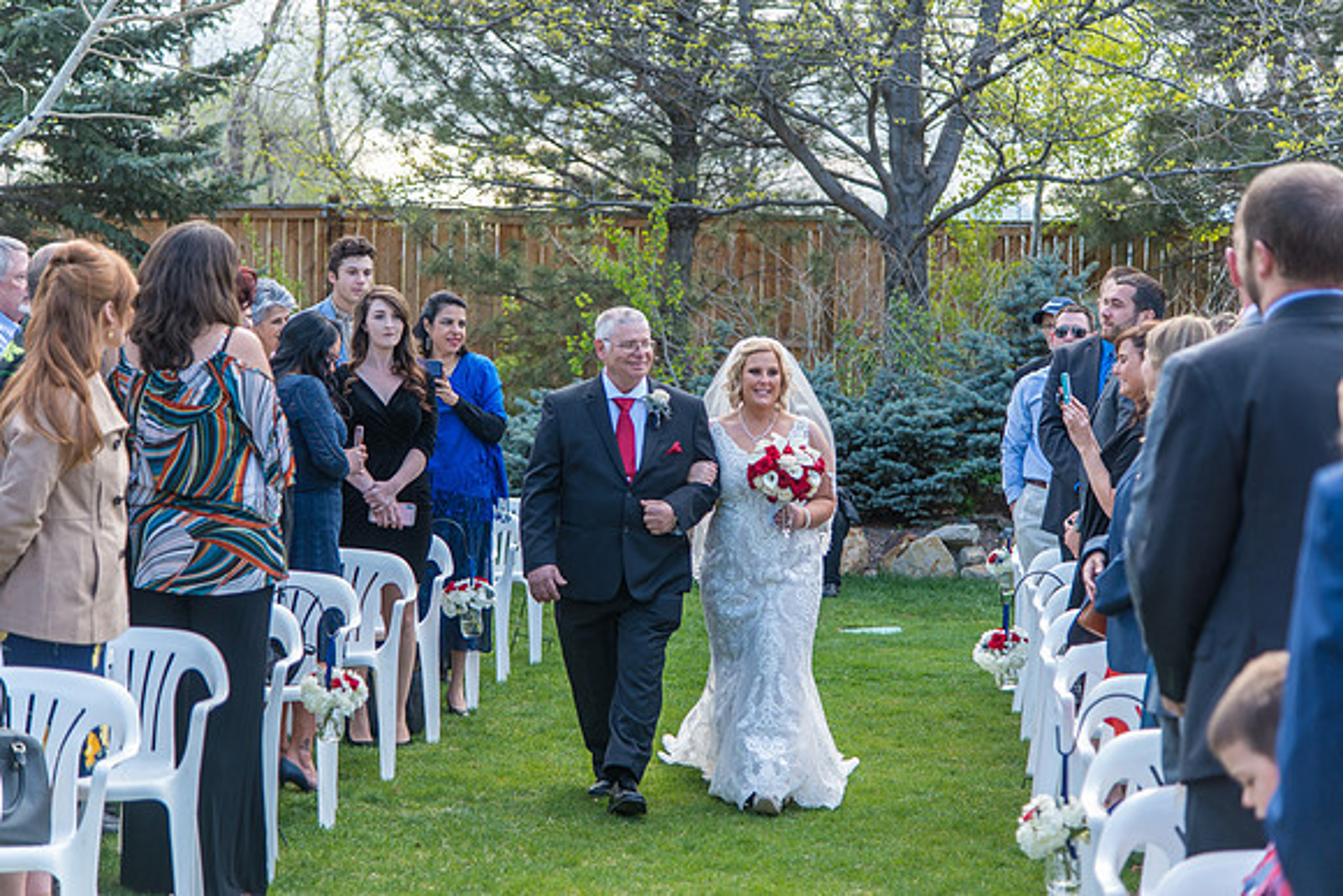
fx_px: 3060
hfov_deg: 24.8
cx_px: 672
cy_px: 448
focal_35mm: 82
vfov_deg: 16.7
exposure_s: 1/250
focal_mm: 82
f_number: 4
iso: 400
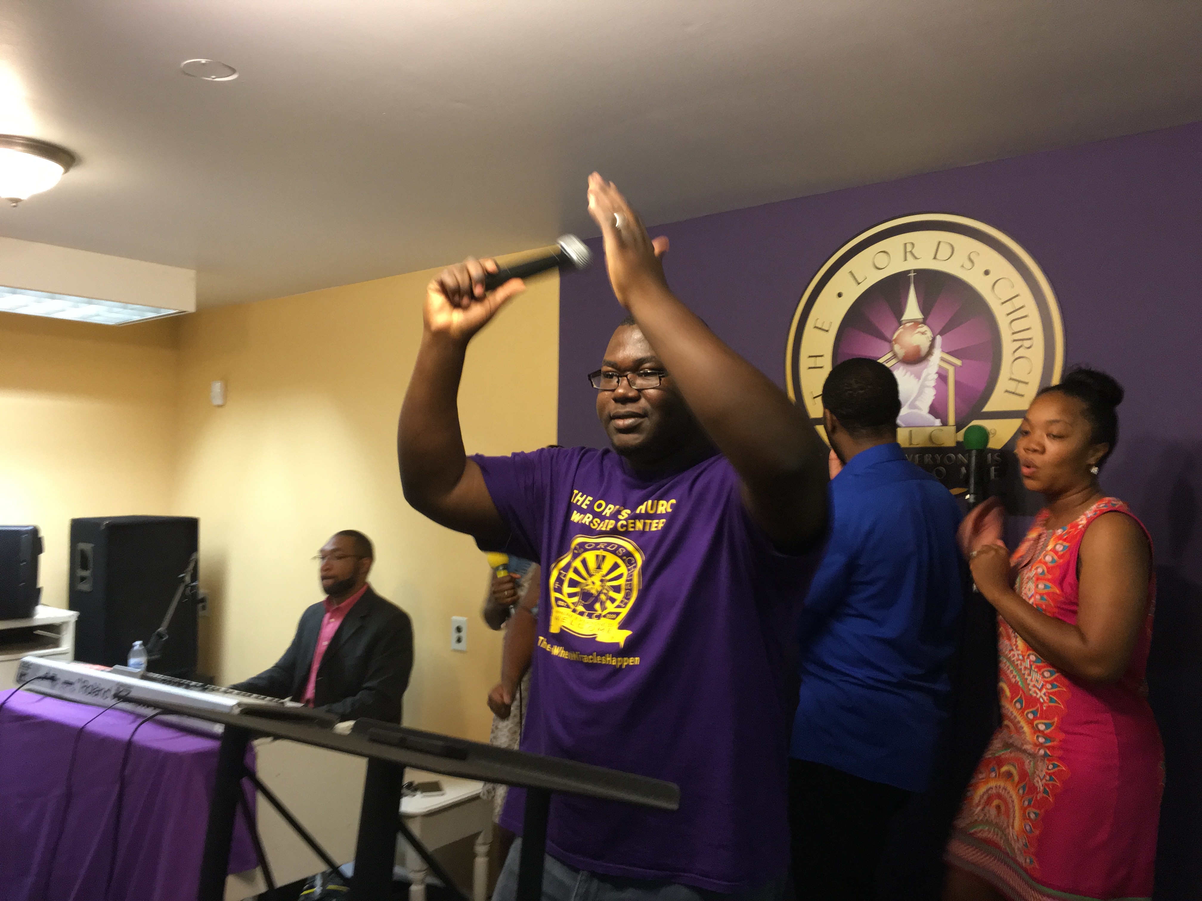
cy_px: 450
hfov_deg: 61.7
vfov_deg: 48.2
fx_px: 1007
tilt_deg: +3.7
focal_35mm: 29
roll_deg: -0.2
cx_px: 601
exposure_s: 1/24
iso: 200
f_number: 2.2
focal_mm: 4.15
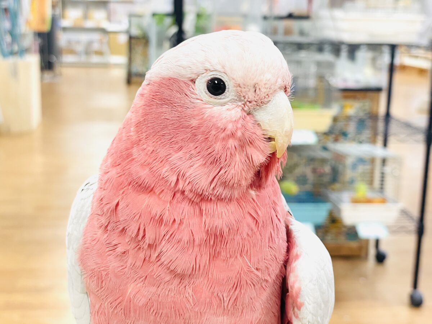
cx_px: 216
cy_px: 162
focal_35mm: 52
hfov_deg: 36.8
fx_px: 649
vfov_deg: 28.0
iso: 160
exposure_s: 1/99
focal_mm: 6
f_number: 2
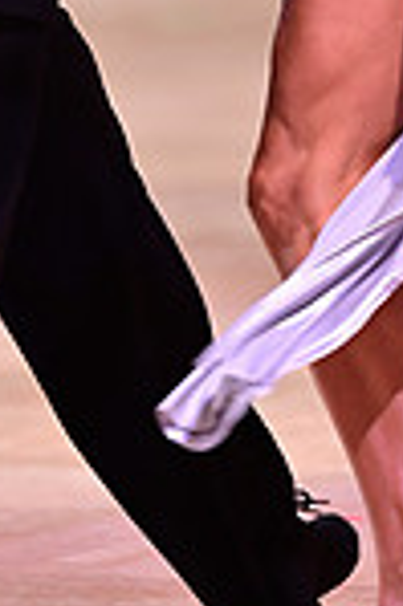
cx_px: 301
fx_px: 9172
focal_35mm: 545
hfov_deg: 2.5
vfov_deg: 3.8
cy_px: -232
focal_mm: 140
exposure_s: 1/400
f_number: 2.8
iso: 1600
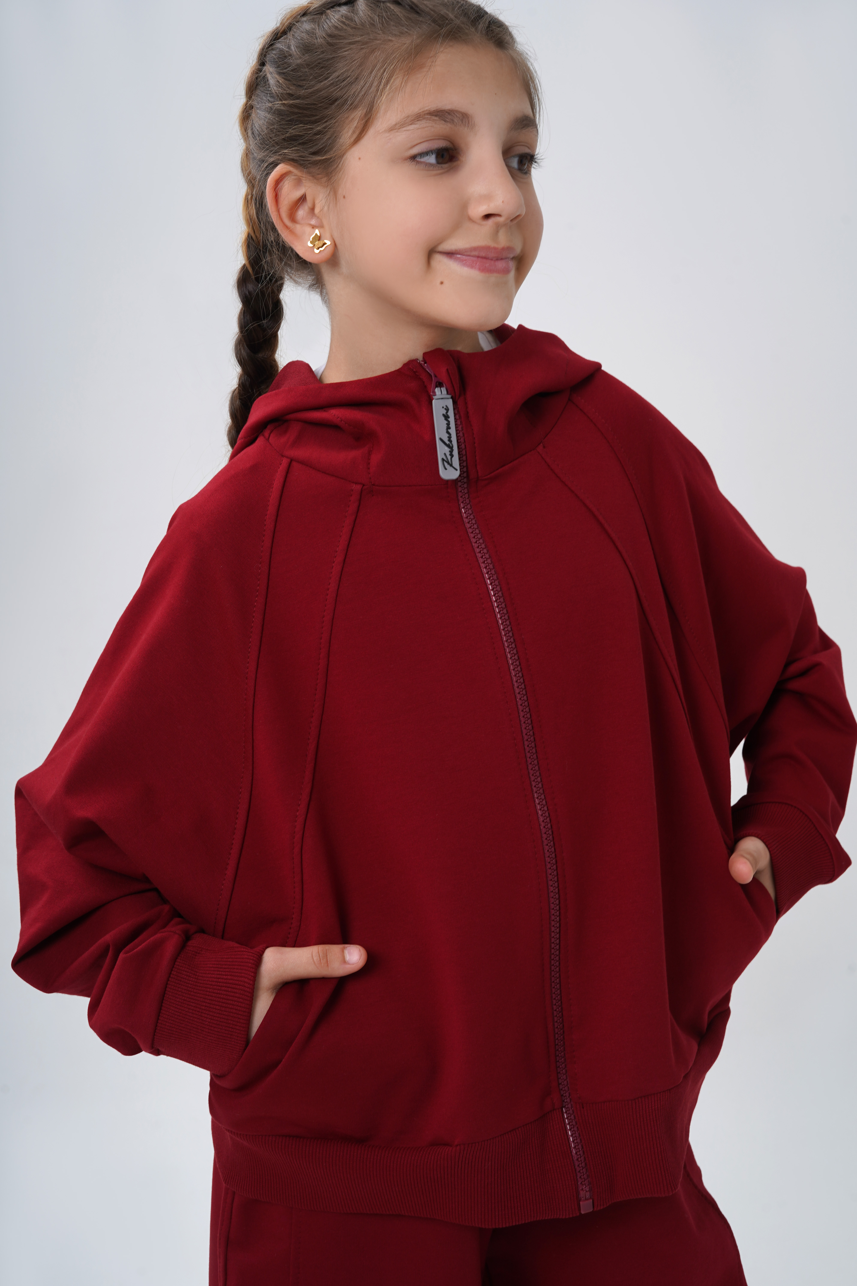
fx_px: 1785
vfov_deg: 39.6
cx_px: 428
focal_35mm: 50
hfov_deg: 27.0
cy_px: 643
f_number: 10
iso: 100
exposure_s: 1/160
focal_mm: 50
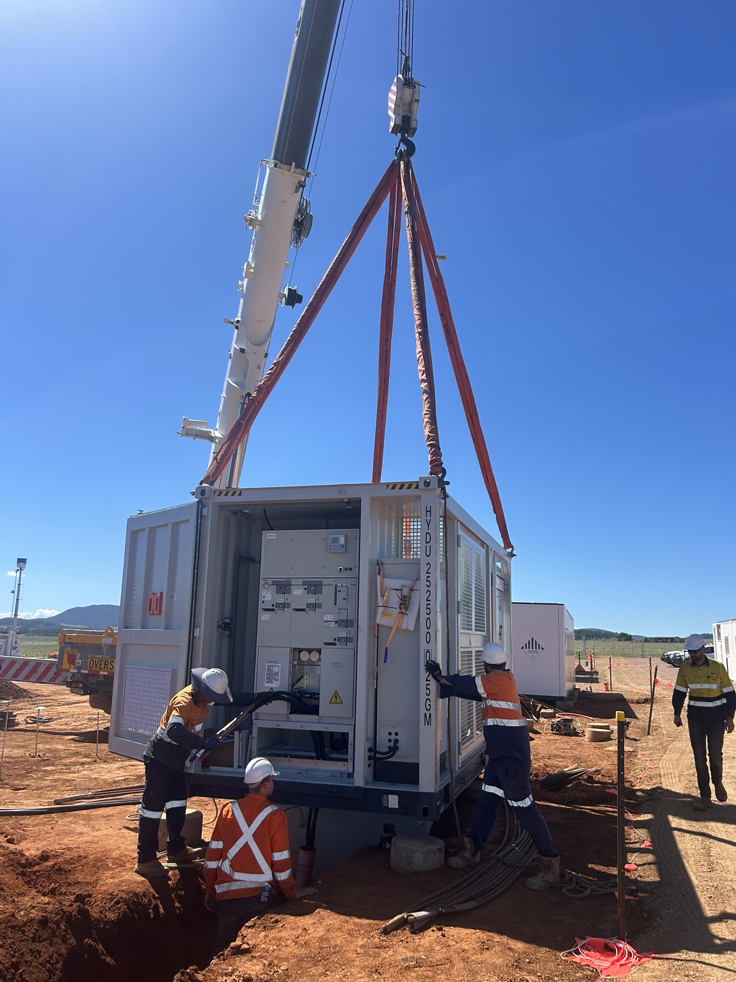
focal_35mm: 26
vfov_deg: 67.3
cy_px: 491
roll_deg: -1.1
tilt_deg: +11.2
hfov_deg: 53.1
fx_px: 737
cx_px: 368
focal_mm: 5.7
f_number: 1.5
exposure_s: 1/4115
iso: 50
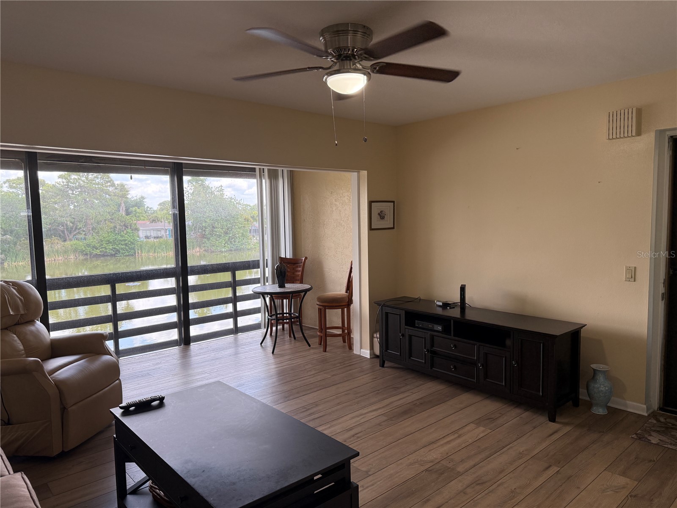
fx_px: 469
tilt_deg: -4.2
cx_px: 338
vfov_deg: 56.8
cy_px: 254
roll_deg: +1.7
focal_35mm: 24
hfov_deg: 71.6
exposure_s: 1/190
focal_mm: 6.76
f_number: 1.78
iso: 200
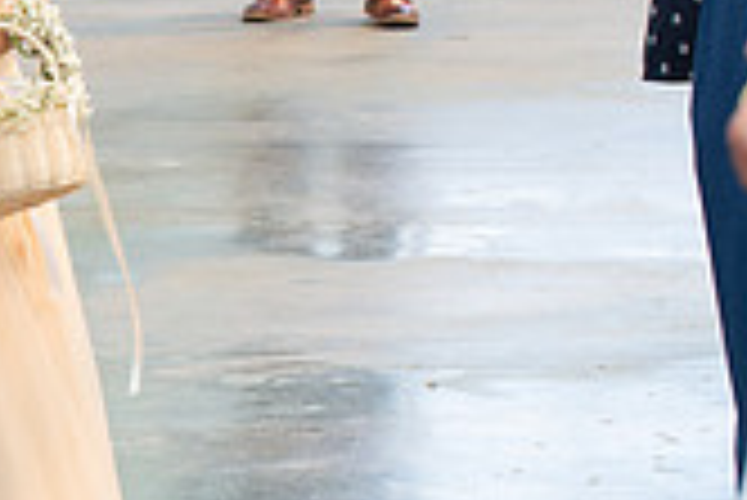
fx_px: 6210
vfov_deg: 4.6
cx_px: -295
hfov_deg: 6.8
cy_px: 350
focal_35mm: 299
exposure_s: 1/200
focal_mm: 70
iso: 160
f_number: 5.6
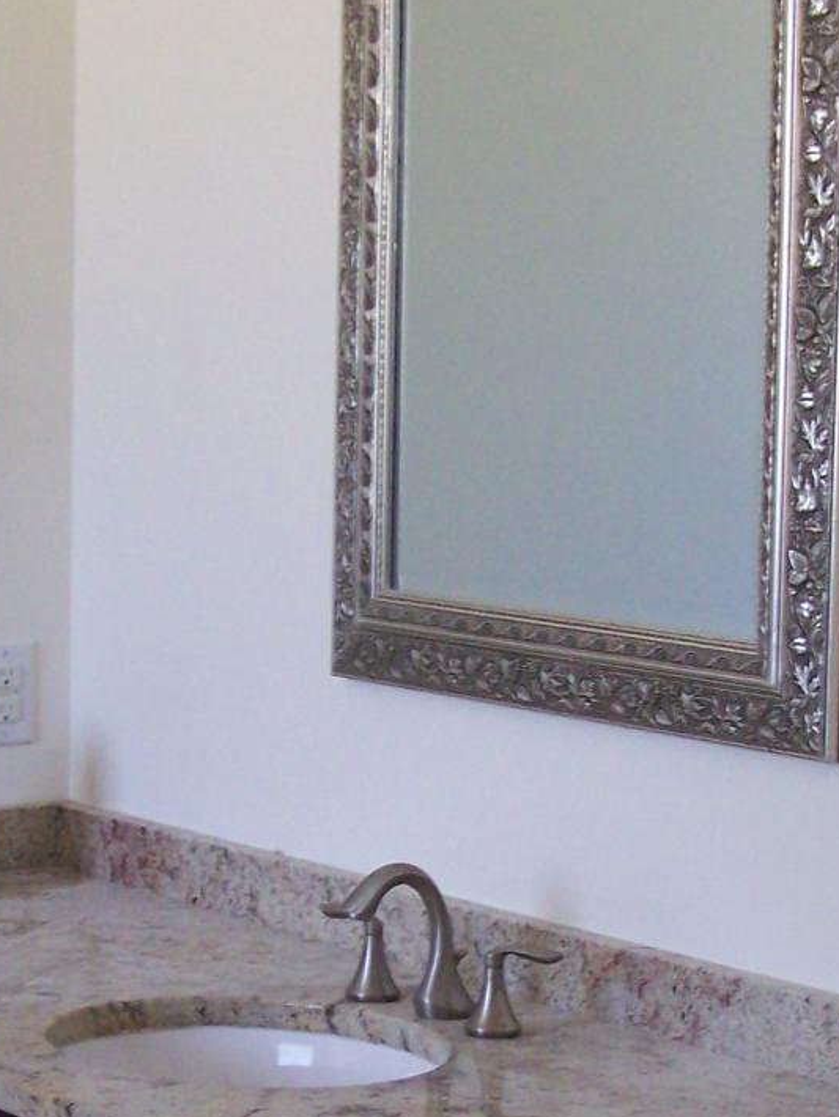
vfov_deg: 18.2
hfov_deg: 13.8
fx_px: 3456
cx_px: 379
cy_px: 862
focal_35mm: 107
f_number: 2.8
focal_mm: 6.3
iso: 160
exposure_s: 1/25
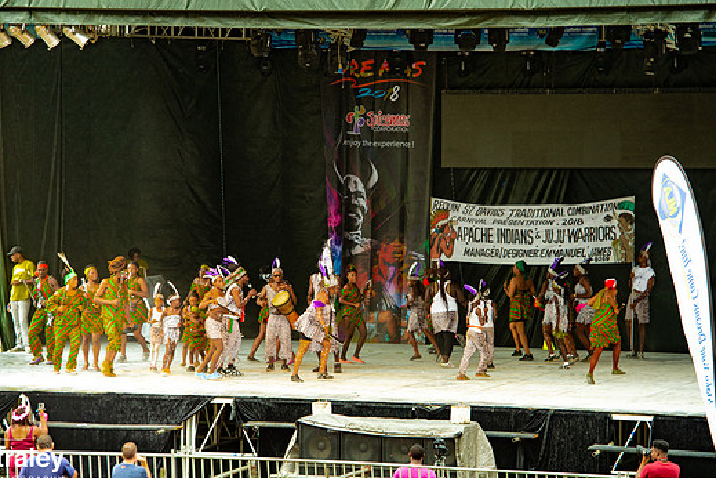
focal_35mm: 190
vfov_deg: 7.2
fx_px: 3779
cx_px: 341
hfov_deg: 10.8
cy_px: 232
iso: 500
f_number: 5
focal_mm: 170
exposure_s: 1/160
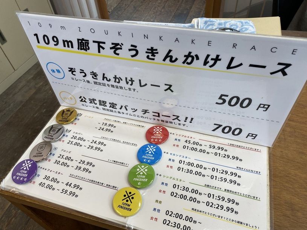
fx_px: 231
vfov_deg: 53.1
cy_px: 115
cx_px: 154
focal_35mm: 26
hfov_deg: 67.3
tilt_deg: -47.5
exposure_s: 1/120
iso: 80
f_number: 1.8
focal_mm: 4.25
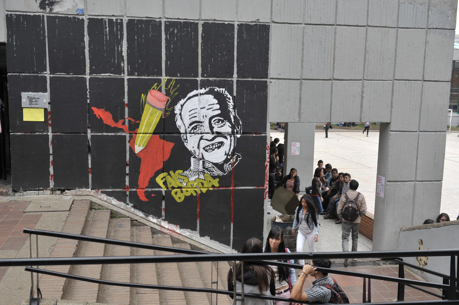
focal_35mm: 40
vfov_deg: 33.4
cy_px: 160
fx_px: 510
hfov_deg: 48.5
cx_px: 226
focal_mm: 35
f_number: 4.5
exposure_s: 1/400
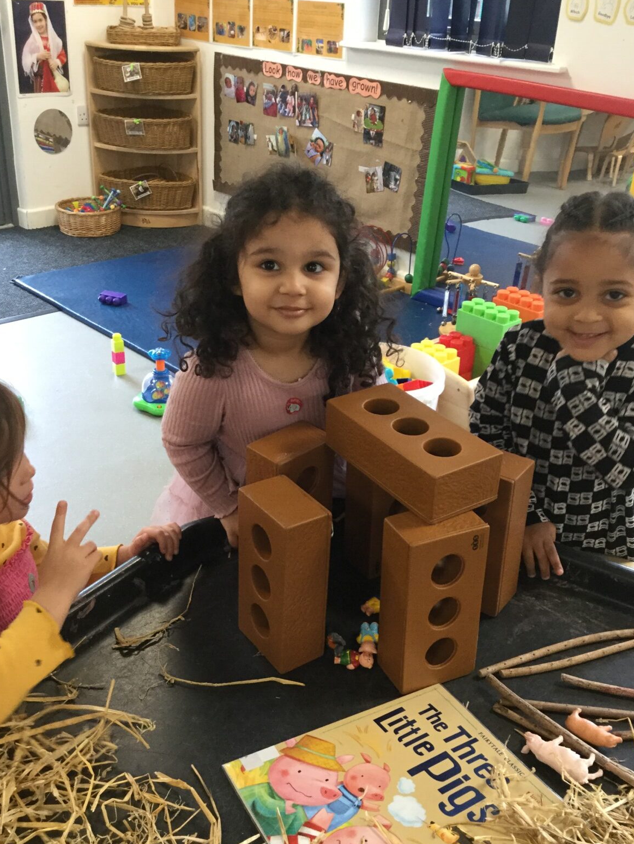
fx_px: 879
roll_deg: -3.1
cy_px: 458
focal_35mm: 36
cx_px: 309
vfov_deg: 51.3
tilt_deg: -29.5
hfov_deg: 39.7
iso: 160
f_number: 2.4
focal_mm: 3.3
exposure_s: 1/33
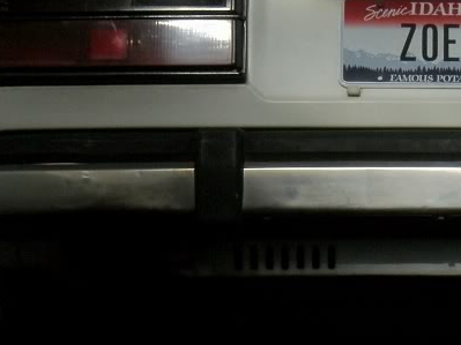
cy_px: 122
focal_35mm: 172
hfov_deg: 11.4
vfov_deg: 8.6
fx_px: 2290
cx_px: 430
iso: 64
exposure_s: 1/125
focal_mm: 11.9
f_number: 8
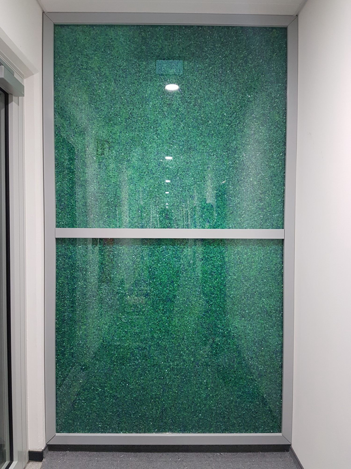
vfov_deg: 67.3
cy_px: 234
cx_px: 176
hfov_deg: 53.1
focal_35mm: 26
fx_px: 352
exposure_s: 1/33
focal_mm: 4.2
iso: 160
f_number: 1.7
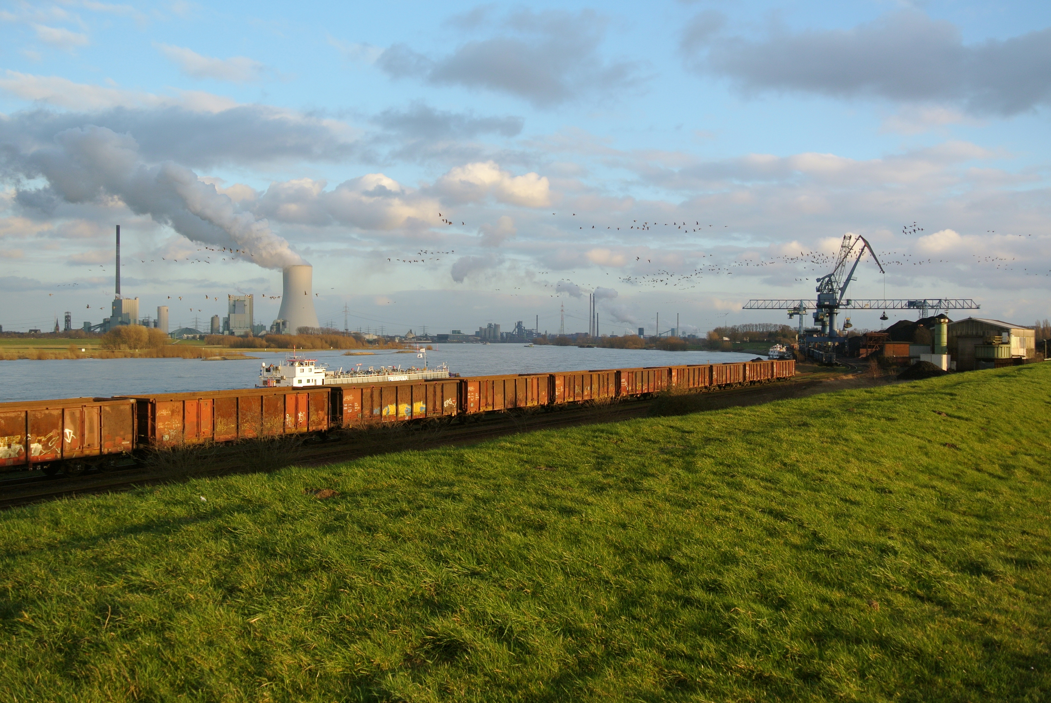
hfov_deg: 55.7
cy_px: 352
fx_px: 994
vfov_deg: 39.0
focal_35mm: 34
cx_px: 526
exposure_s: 1/320
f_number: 3.8
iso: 100
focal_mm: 12.7
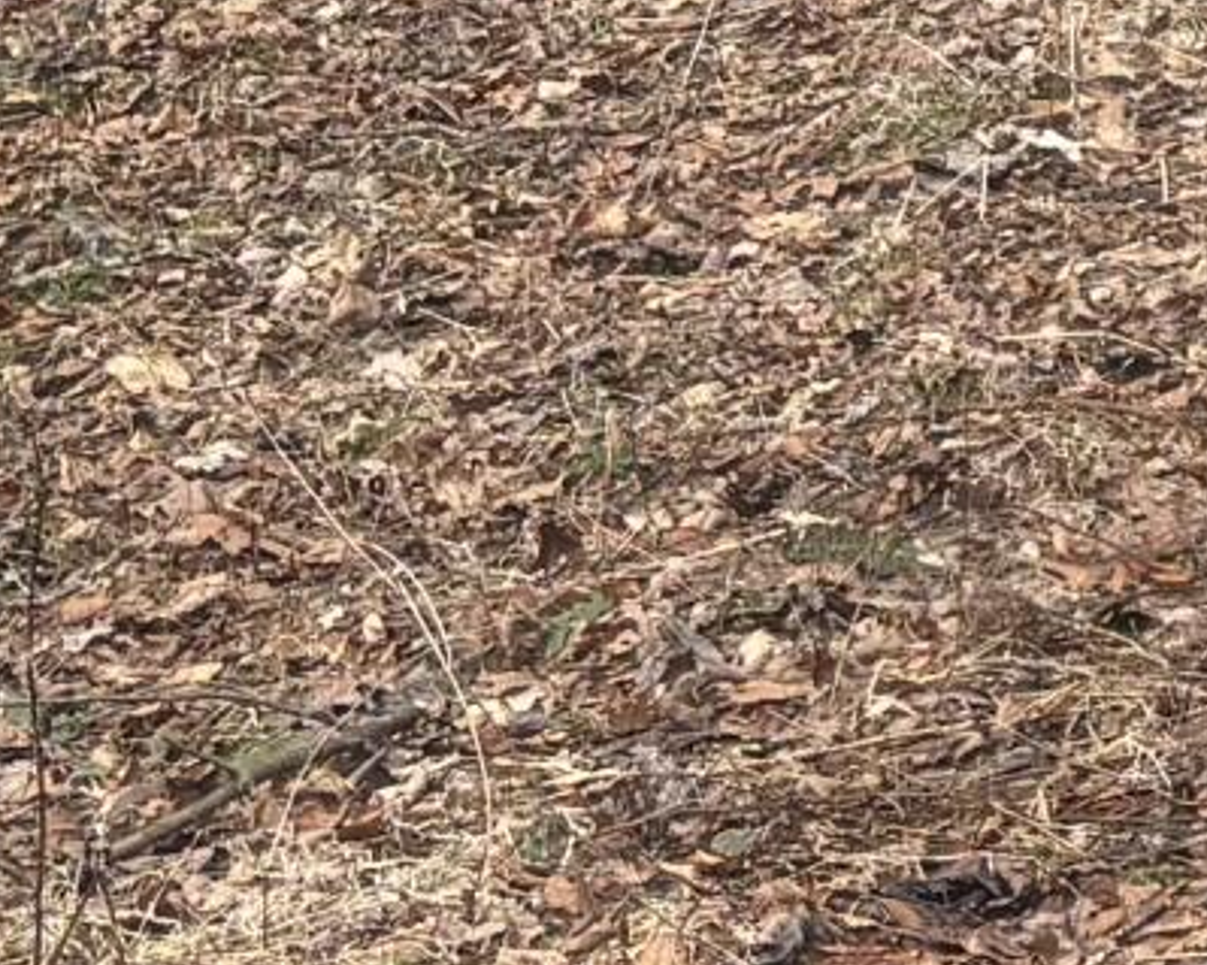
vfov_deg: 7.7
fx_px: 6821
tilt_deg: -8.5
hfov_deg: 9.7
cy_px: -995
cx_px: 2081
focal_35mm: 191
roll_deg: -1.7
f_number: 1.6
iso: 64
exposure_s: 1/552
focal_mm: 5.96
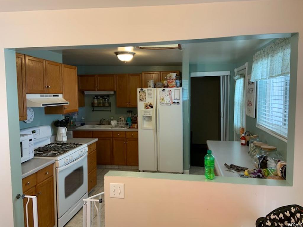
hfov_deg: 67.3
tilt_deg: -4.3
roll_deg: +0.8
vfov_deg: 53.1
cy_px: 114
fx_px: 228
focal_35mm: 26
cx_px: 152
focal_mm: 4.25
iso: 125
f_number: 1.8
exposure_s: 1/60
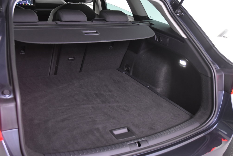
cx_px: 115
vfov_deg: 31.2
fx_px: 278
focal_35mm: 43
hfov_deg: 45.4
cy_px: 78
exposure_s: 1/50
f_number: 3.2
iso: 1800
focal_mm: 28
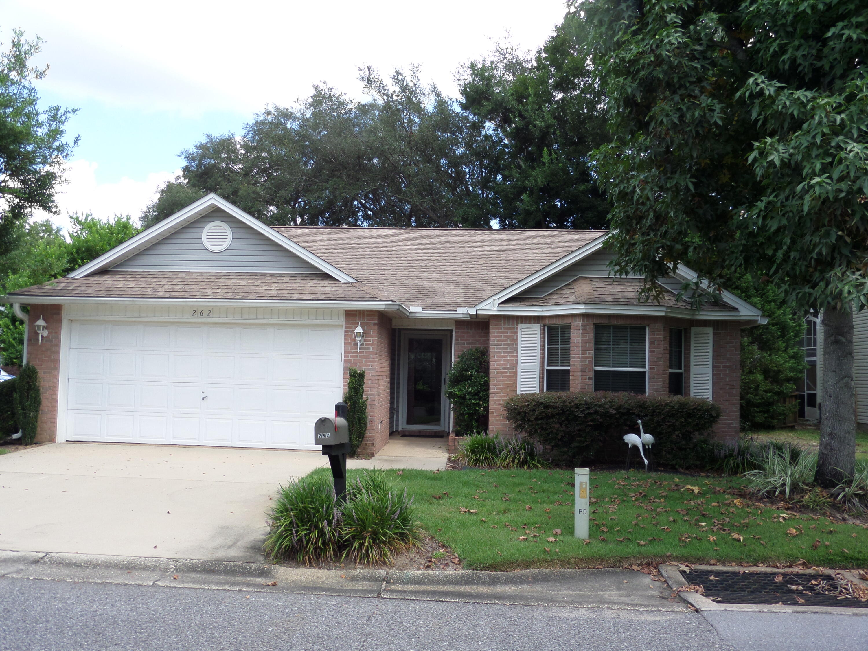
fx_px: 802
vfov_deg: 44.2
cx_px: 434
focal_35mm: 32
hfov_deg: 56.8
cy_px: 326
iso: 100
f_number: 3.4
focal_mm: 5.3
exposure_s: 1/350
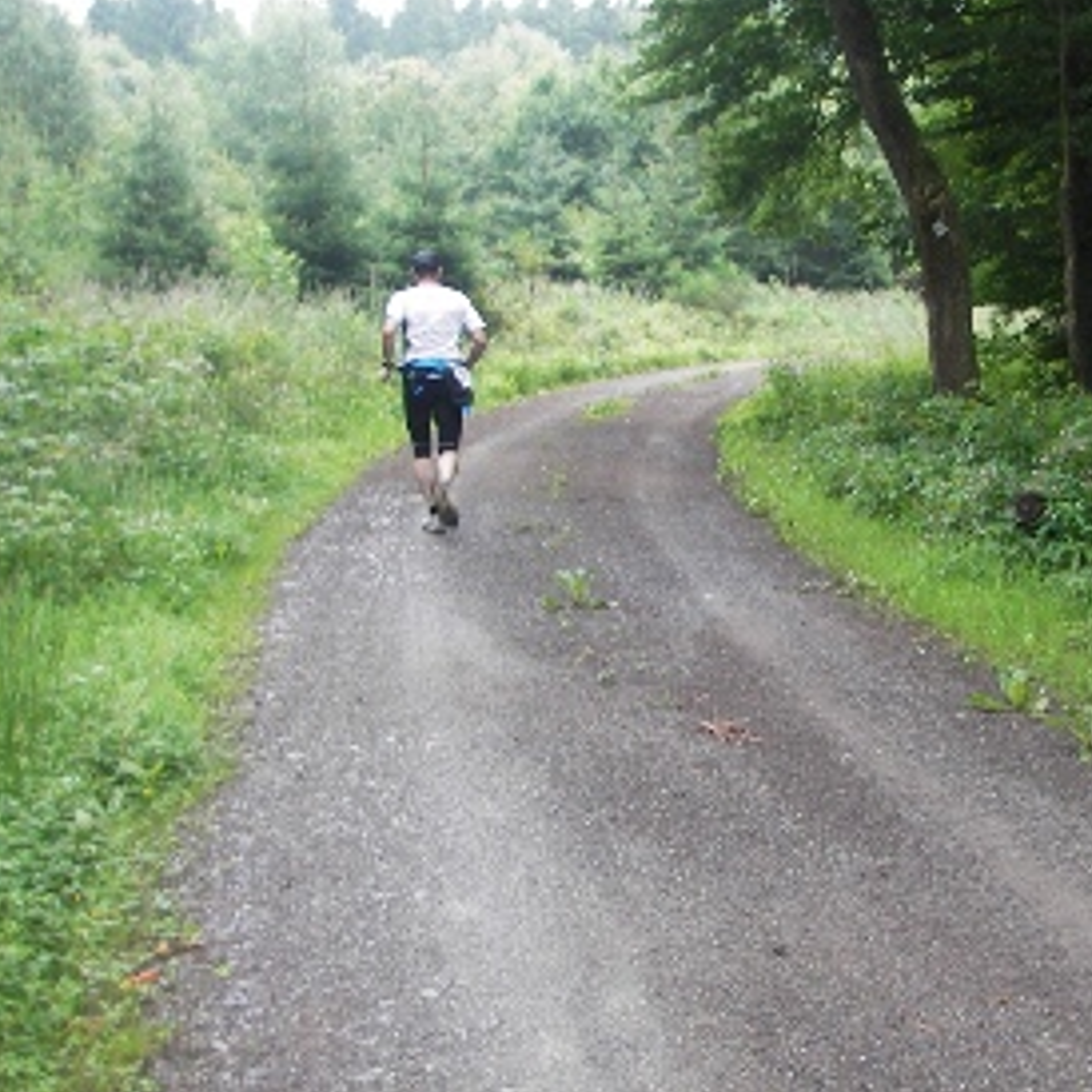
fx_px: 1749
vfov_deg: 34.7
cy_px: 502
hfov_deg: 34.1
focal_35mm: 49
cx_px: 789
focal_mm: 6.3
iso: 50
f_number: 3.3
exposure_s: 1/30
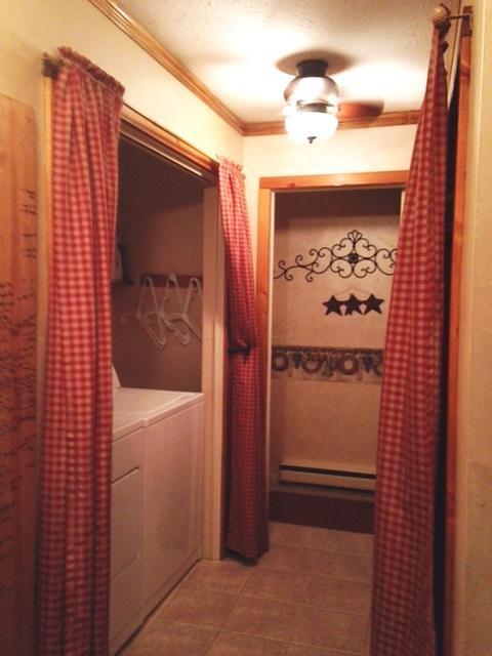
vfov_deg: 55.4
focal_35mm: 33
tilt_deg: -4.3
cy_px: 328
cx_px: 246
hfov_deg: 42.9
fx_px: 625
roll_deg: +0.2
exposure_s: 1/20
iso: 200
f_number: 2.4
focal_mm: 4.12
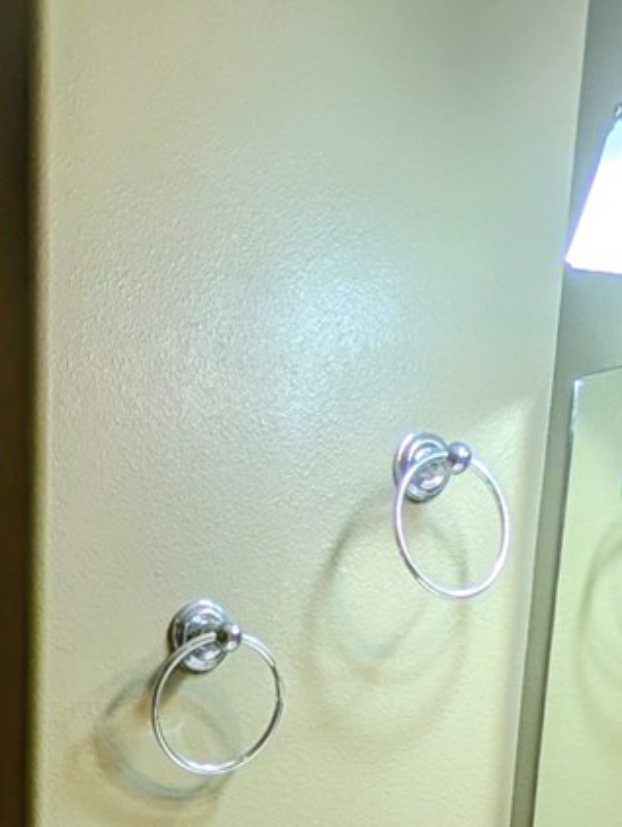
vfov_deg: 26.6
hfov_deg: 25.0
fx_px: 1387
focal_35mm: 58
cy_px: 1149
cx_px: 175
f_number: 1.95
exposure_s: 1/60
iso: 52
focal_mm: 2.23
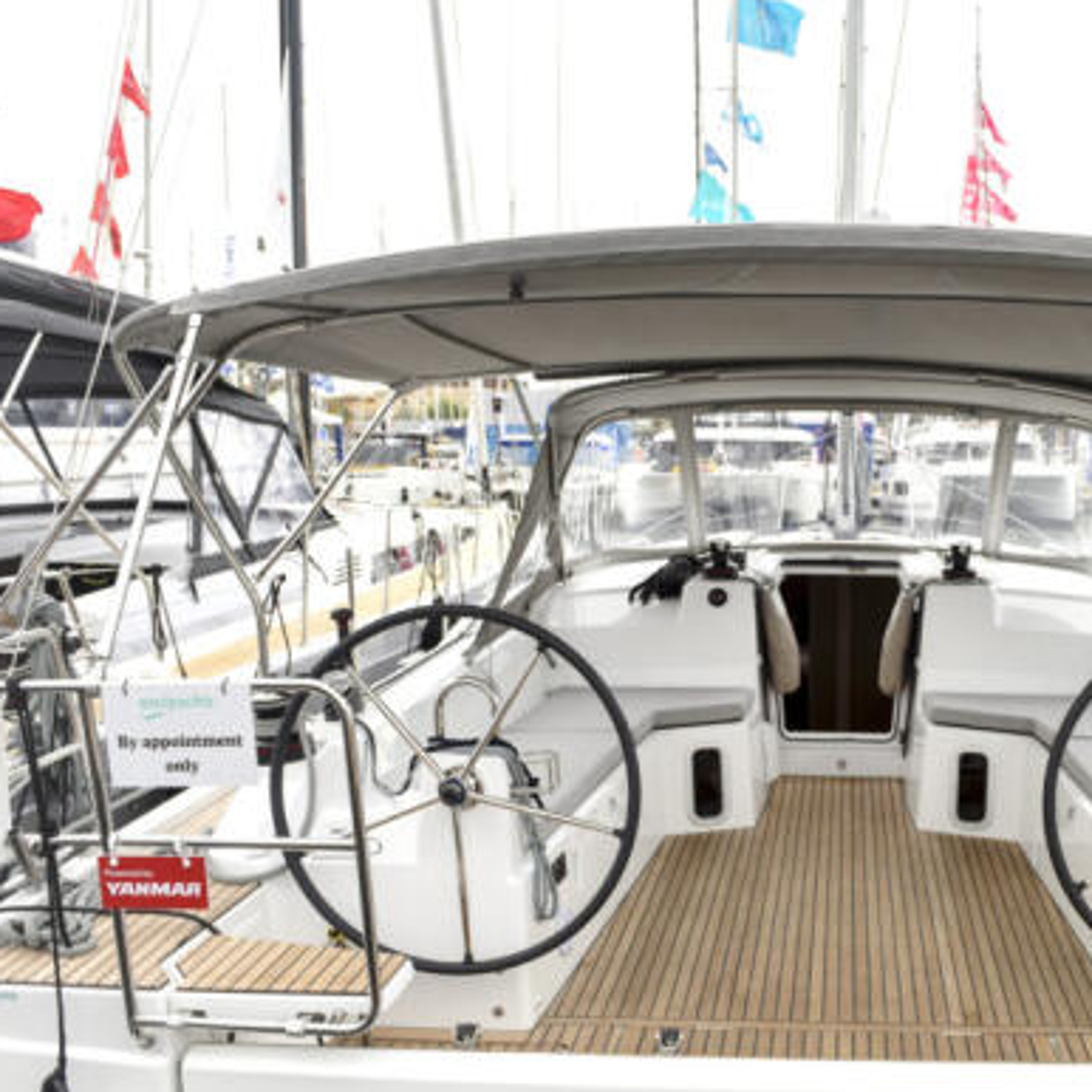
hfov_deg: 43.5
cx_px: 818
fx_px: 1321
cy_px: 612
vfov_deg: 44.8
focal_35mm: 37
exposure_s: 1/200
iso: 200
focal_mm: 24
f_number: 5
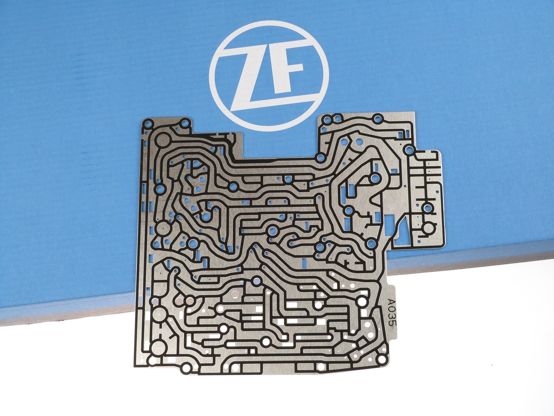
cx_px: 277
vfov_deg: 25.7
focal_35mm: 57
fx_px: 912
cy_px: 208
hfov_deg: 33.8
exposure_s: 1/80
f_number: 3.2
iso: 100
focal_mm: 10.2
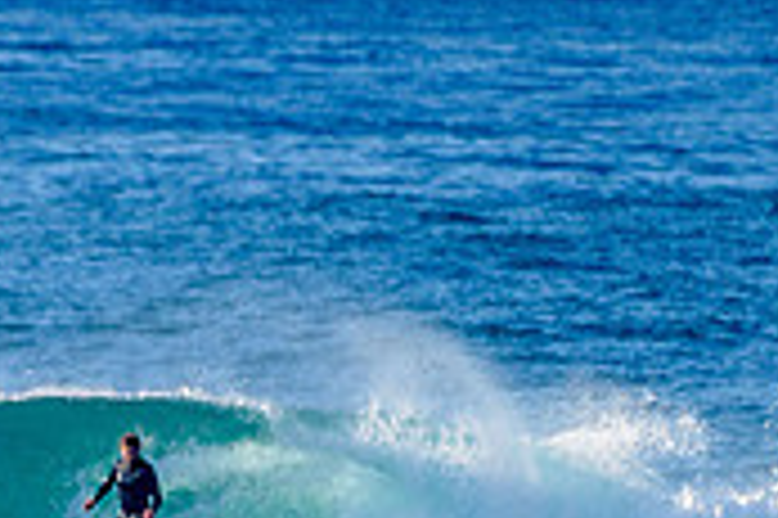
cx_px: 61
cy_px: 468
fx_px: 44476
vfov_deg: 0.7
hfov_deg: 1.0
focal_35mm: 2060
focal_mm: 500
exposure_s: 1/2000
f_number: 5.6
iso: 250
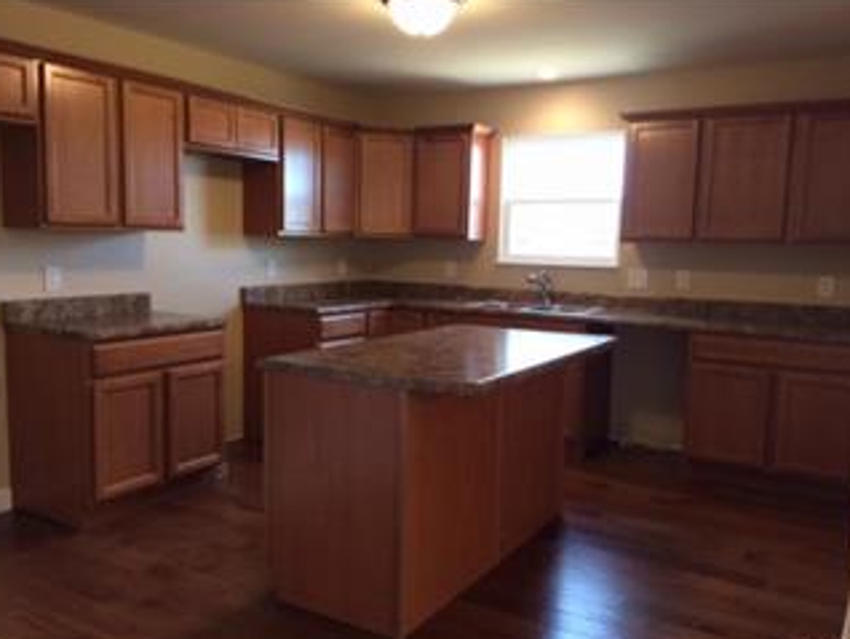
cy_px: 334
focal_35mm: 31
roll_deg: -1.3
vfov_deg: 45.5
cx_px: 420
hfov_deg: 58.3
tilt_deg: -7.1
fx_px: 762
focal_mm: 4.15
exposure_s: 1/30
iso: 64
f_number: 2.2
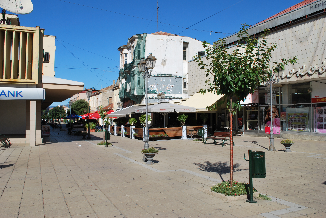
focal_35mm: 30
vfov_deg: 43.7
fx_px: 272
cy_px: 109
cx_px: 163
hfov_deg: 61.9
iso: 100
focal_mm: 20
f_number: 9
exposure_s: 1/320
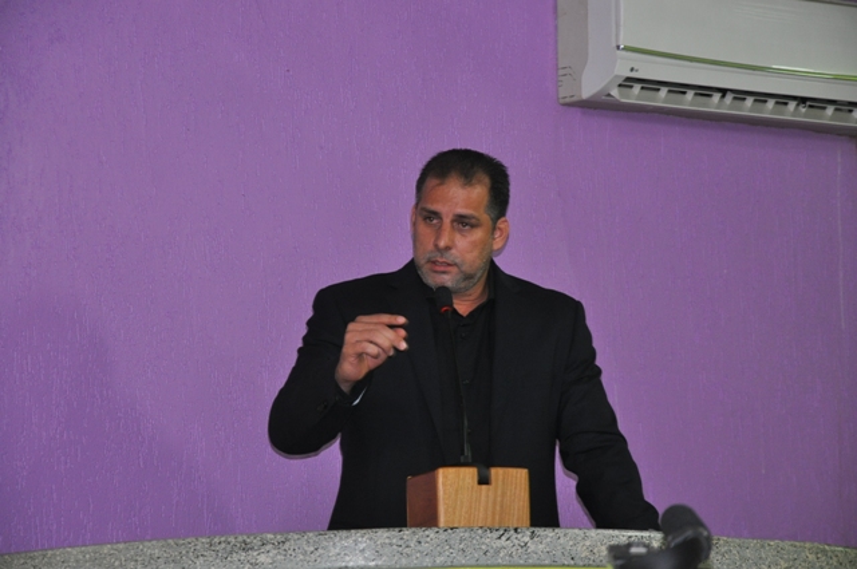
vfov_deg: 8.7
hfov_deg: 13.1
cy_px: 284
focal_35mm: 158
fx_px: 3745
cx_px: 428
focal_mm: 105
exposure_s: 1/60
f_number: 5.6
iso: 800
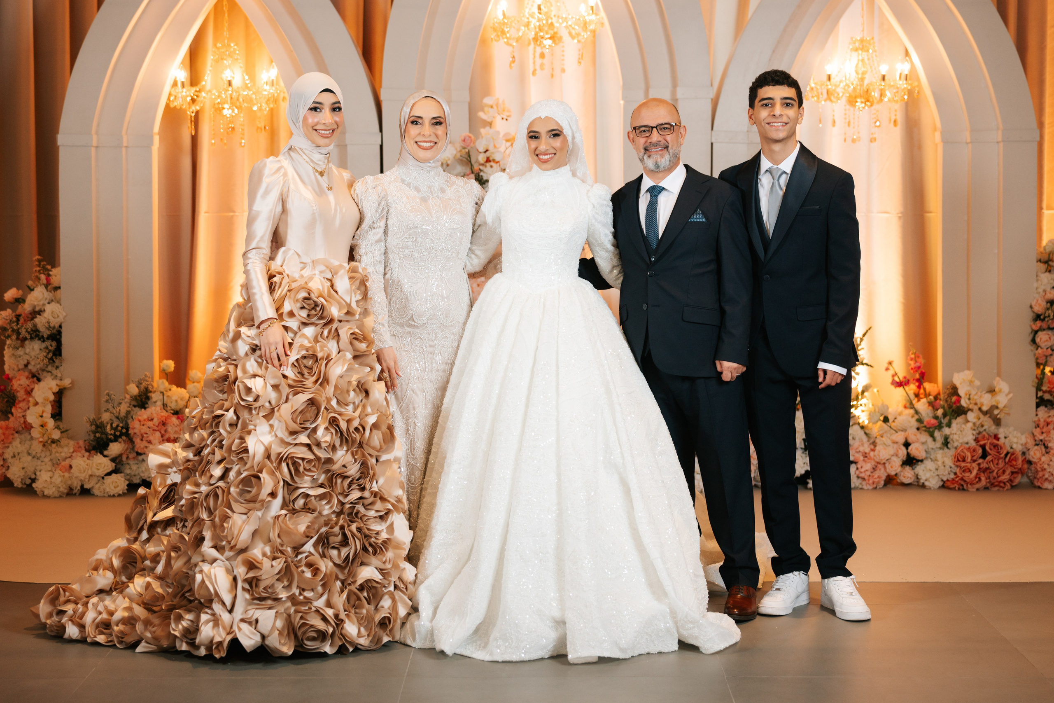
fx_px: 1763
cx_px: 529
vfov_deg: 22.5
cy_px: 334
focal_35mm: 60
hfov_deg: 33.3
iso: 400
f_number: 2.8
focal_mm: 57
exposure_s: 1/200
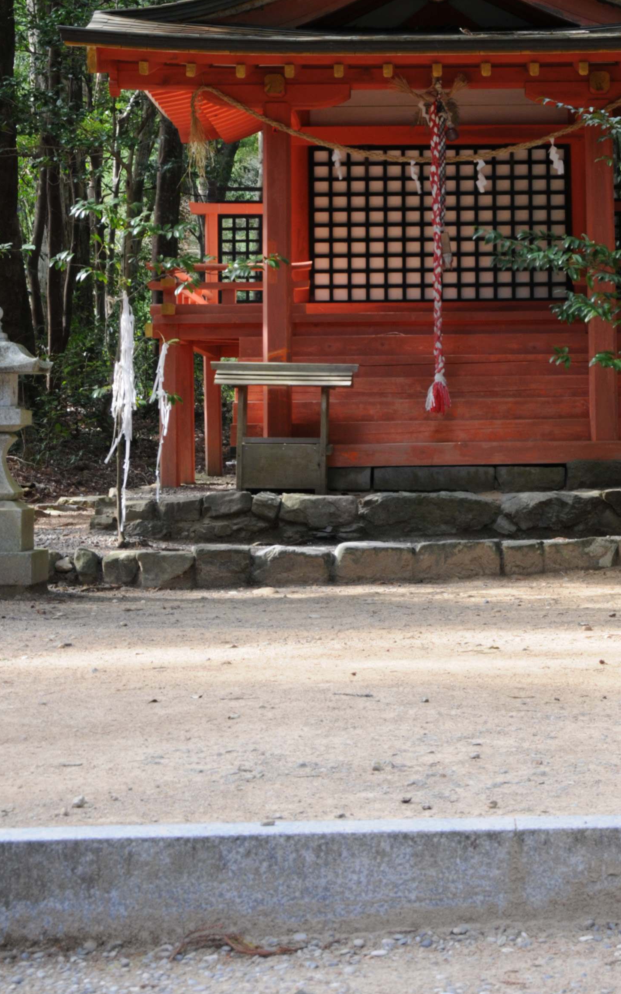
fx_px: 2140
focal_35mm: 79
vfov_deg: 25.7
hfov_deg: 16.4
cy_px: 217
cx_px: 512
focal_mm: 28
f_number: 8
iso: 200
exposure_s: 1/15
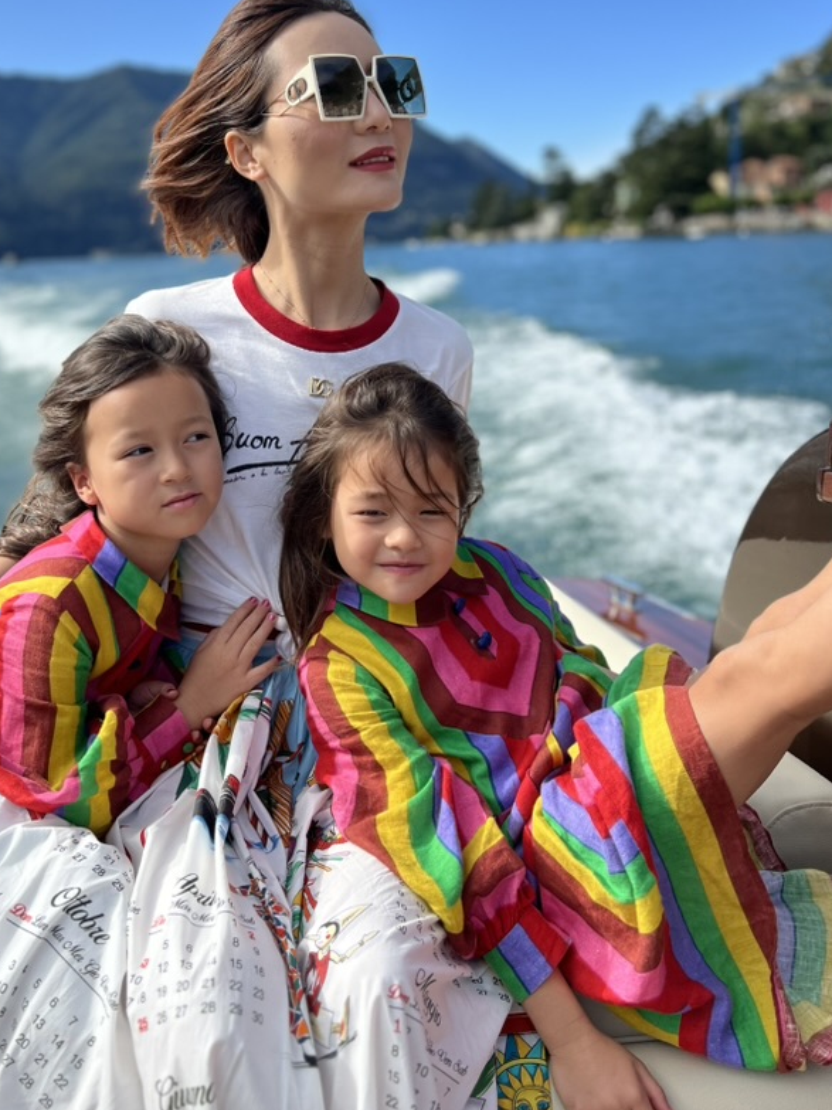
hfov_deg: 41.5
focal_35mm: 34
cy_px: 417
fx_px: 1090
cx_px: 319
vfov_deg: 53.4
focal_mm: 5.7
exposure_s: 1/2841
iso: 50
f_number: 1.5
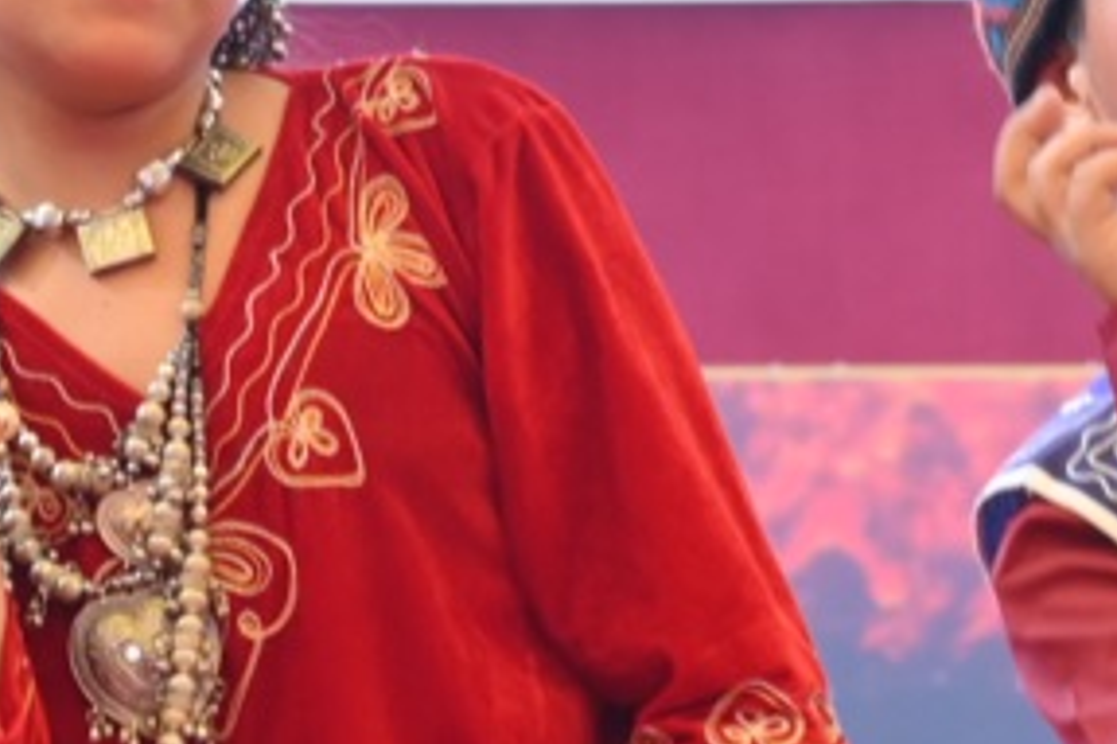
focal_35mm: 268
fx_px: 8310
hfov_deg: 7.7
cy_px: 1280
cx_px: 891
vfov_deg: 5.1
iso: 125
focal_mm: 40
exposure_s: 1/200
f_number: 5.6
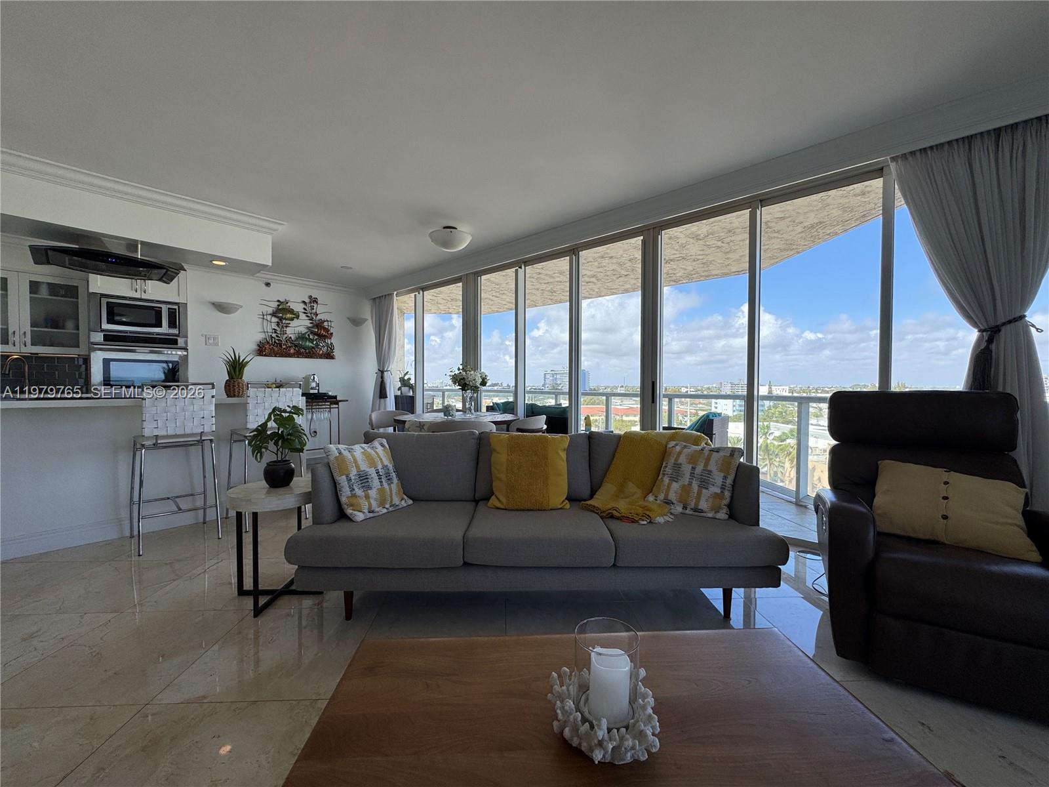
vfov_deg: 85.7
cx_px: 524
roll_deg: +0.0
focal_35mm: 14
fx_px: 424
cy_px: 394
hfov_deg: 102.1
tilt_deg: -1.9
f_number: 2.2
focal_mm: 2.22
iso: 40
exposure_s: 1/418
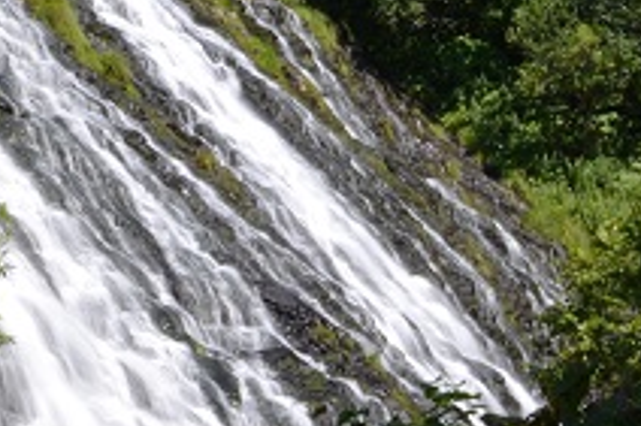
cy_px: 287
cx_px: -9
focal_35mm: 101
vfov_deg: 13.5
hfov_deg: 19.6
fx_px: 1797
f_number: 29
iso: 100
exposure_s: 1/10
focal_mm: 26
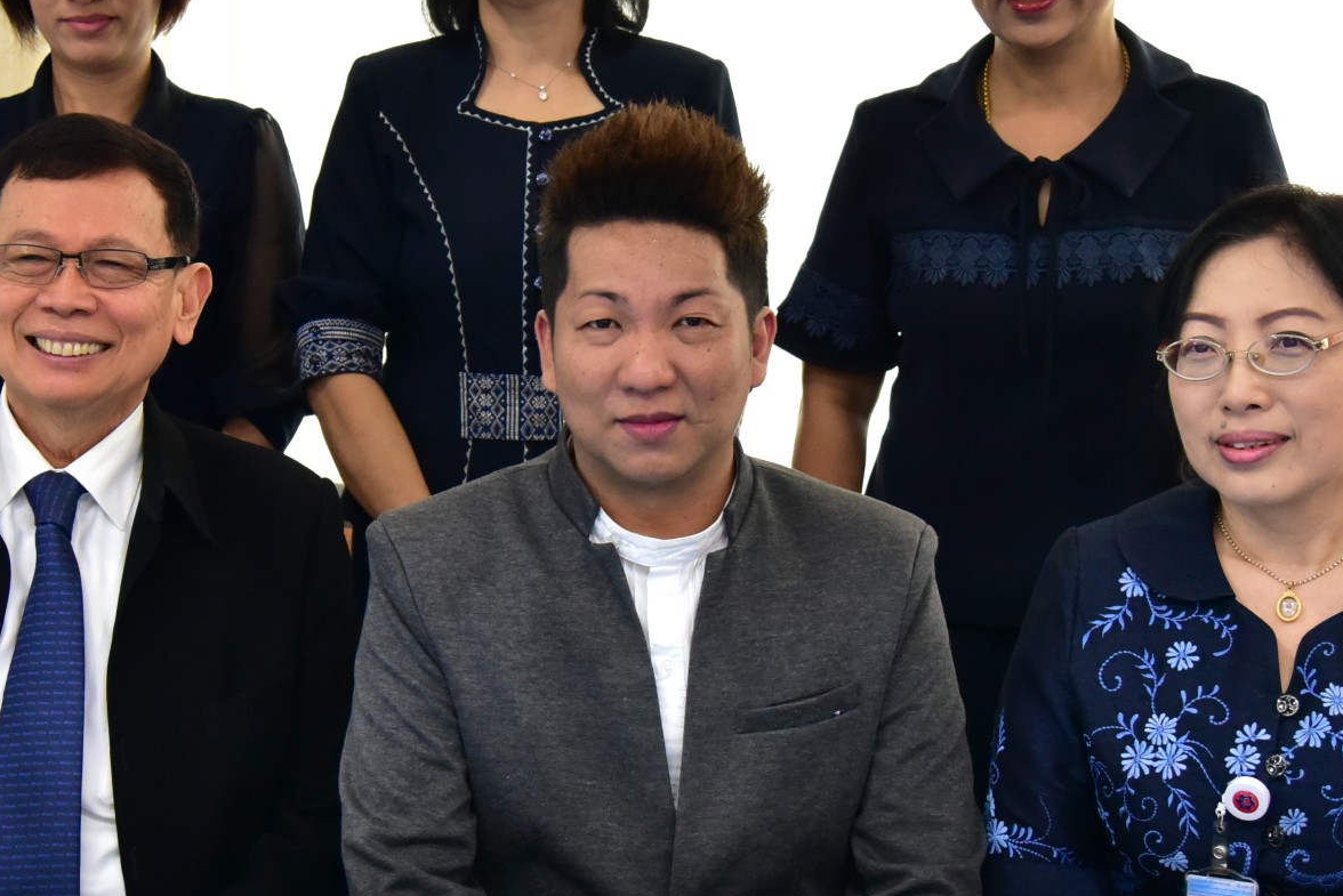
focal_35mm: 90
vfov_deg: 15.2
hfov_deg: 22.6
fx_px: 3359
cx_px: 578
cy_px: 418
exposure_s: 1/180
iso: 3200
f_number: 4
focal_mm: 44
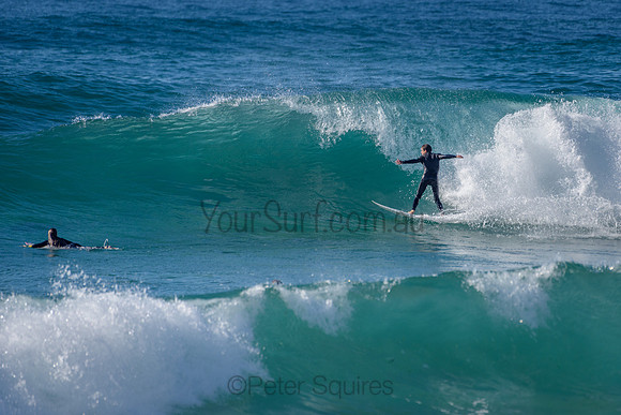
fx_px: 10573
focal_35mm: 613
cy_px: 168
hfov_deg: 3.4
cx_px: 381
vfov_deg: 2.2
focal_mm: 500
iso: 180
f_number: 5.6
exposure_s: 1/2000
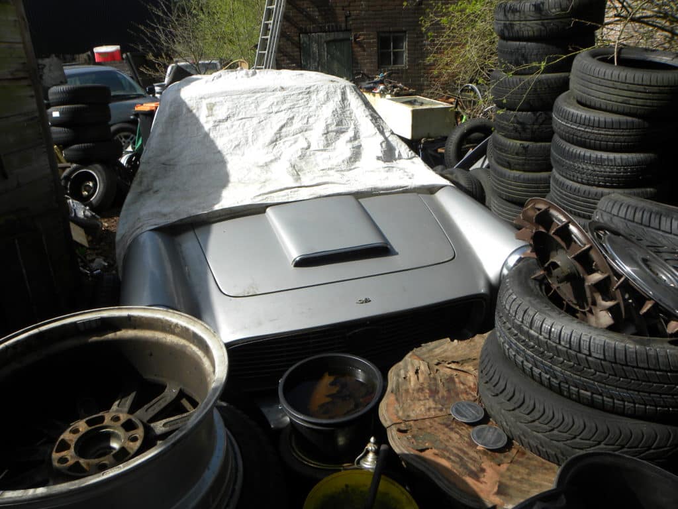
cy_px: 254
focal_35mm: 26
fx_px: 509
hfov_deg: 67.3
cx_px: 339
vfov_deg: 53.1
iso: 64
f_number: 5.6
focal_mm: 4.6
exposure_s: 1/272
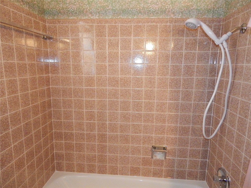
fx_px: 167
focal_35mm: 23
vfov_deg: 58.9
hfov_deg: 73.9
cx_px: 126
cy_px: 94
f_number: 3
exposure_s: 1/15
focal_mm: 4
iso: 800
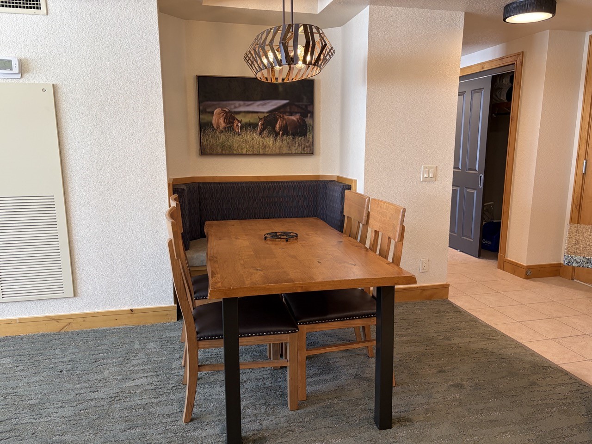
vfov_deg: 53.1
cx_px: 296
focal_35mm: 26
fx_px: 445
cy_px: 222
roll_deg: +0.3
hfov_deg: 67.3
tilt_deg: -10.3
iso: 100
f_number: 1.6
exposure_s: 1/60
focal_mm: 5.96
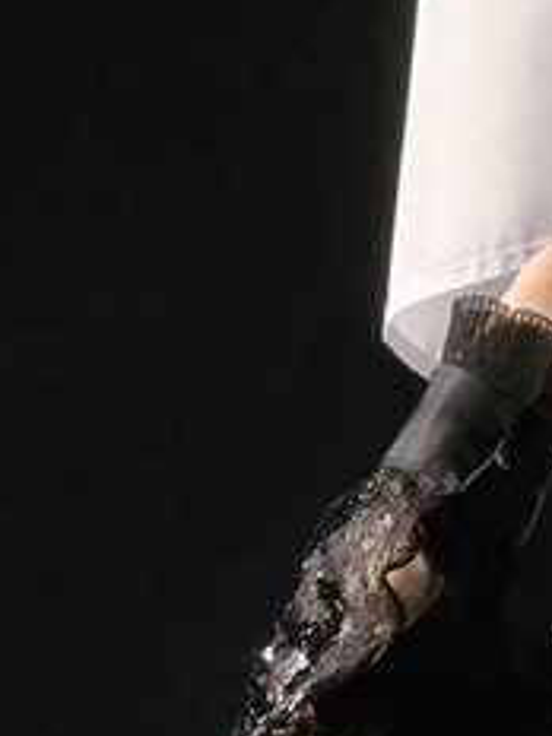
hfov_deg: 2.9
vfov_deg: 3.9
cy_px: 858
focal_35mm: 502
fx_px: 10673
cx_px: 1167
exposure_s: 1/50
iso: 100
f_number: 3.4
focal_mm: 18.6
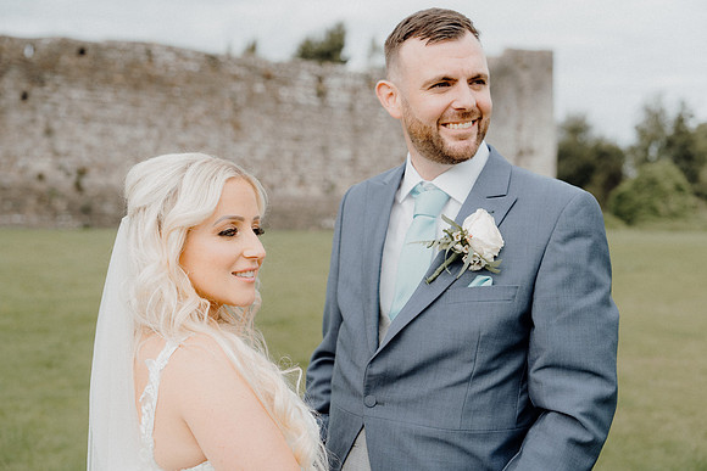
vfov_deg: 27.5
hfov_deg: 40.3
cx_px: 354
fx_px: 962
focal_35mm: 49
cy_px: 236
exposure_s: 1/320
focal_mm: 49
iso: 125
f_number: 3.5
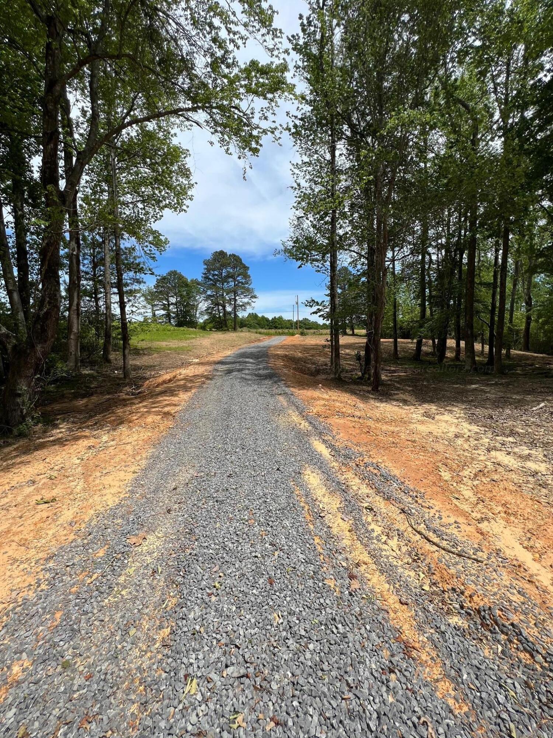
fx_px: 277
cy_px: 369
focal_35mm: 13
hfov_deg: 89.9
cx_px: 276
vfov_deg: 106.2
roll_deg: +2.4
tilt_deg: -4.7
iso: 32
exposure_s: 1/1698
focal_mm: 1.57
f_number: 1.8
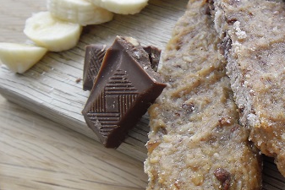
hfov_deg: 37.7
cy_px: 103
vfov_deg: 27.0
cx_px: 239
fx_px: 396
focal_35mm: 50
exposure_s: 1/107
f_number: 3.5
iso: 80
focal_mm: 4.9
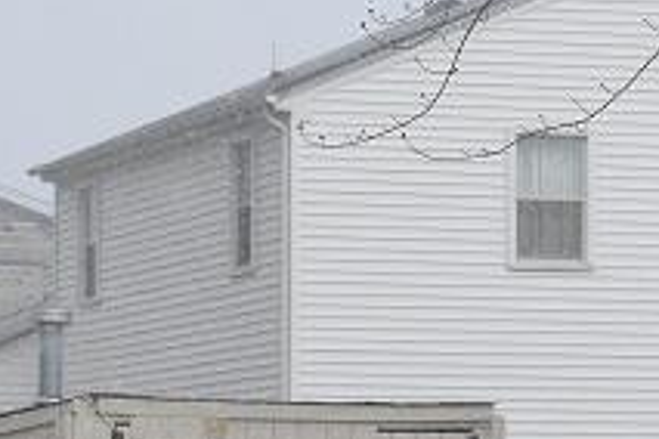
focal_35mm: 254
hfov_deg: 8.1
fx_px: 4649
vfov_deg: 5.4
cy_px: 665
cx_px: 288
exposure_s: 1/250
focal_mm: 48
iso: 220
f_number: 8
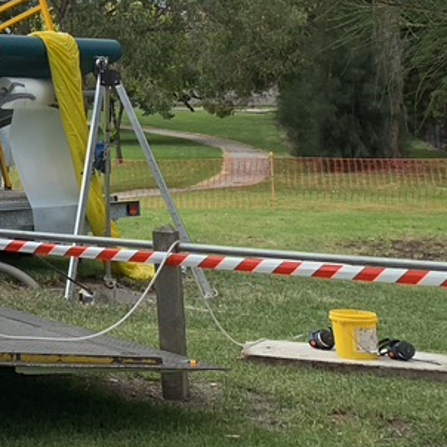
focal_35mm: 78
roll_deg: -2.7
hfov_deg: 18.8
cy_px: -67
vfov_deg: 20.9
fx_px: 1140
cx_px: -277
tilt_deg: +8.7
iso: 25
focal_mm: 4.25
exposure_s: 1/1634
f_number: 1.8
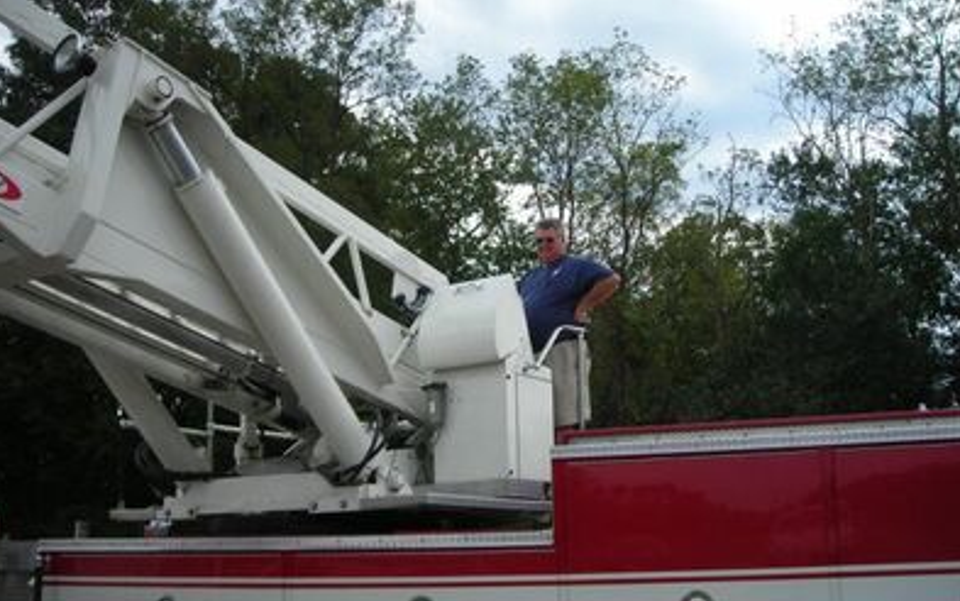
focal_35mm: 41
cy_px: 322
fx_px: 1073
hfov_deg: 48.2
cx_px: 476
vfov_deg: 31.3
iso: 50
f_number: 3.2
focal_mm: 6.3
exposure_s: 1/423
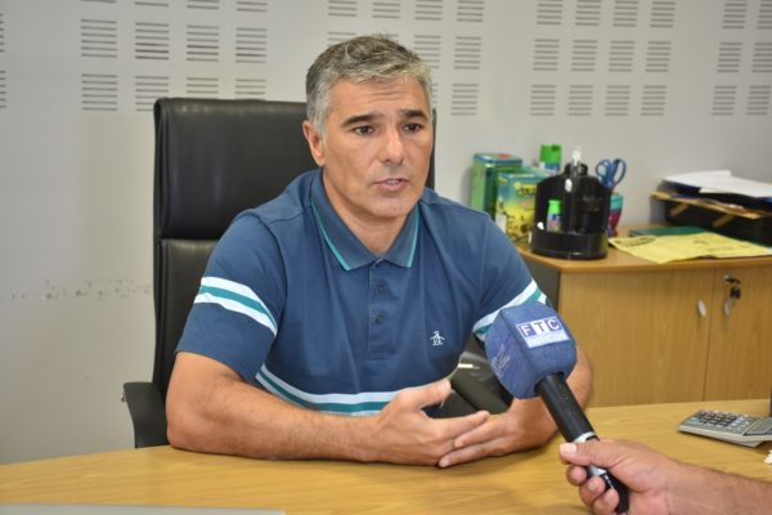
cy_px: 258
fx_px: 1351
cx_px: 386
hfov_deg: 31.9
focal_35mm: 63
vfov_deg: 21.6
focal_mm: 42
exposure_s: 1/40
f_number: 5
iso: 400
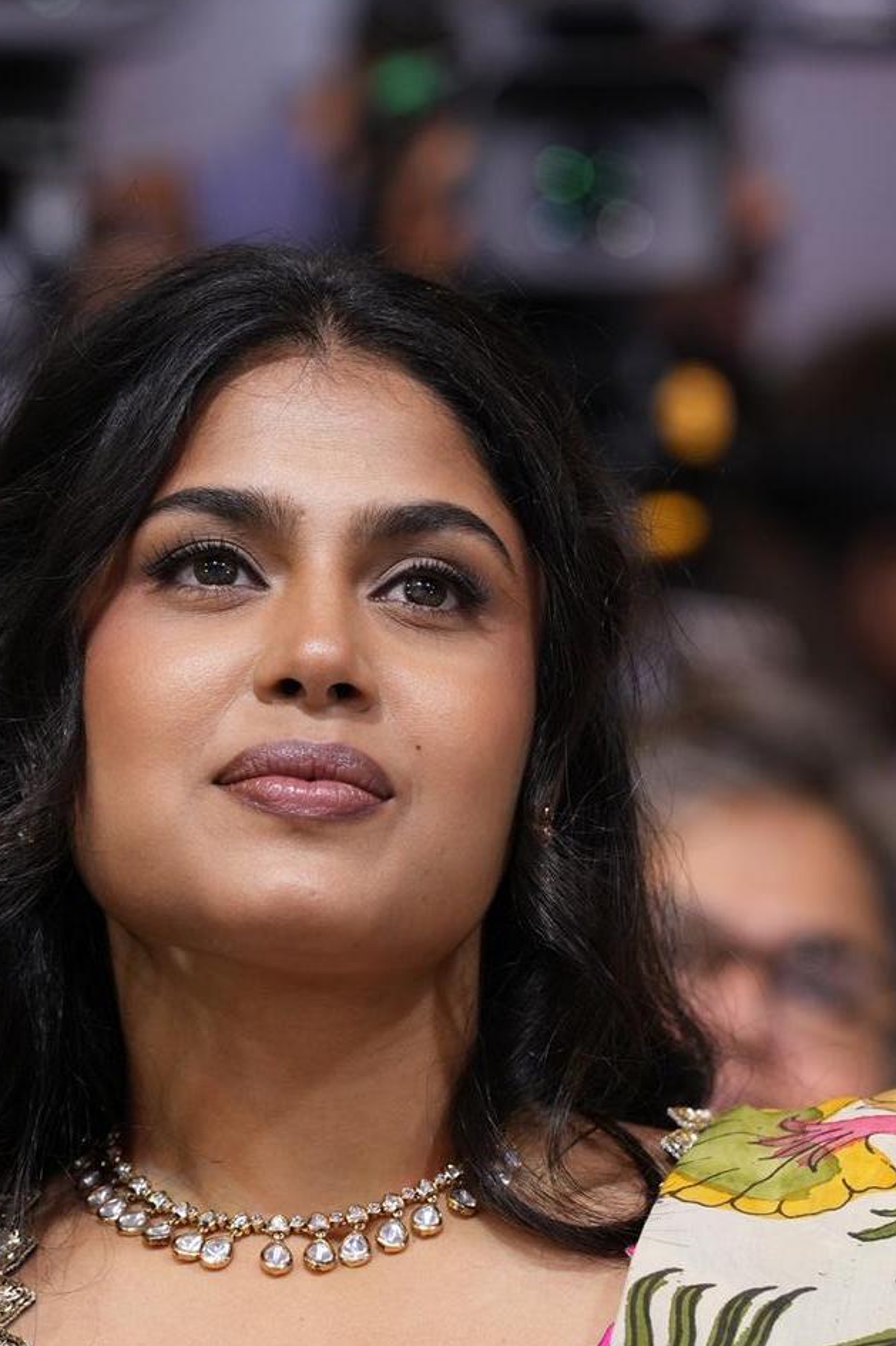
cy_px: 921
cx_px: 256
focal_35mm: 286
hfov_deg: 4.8
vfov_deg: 7.2
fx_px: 10680
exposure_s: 1/40
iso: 1600
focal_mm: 200
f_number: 5
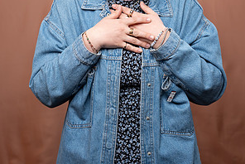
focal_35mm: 82
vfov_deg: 16.5
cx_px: 123
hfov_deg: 24.7
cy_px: 19
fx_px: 559
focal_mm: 54
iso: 320
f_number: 4
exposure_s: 1/160
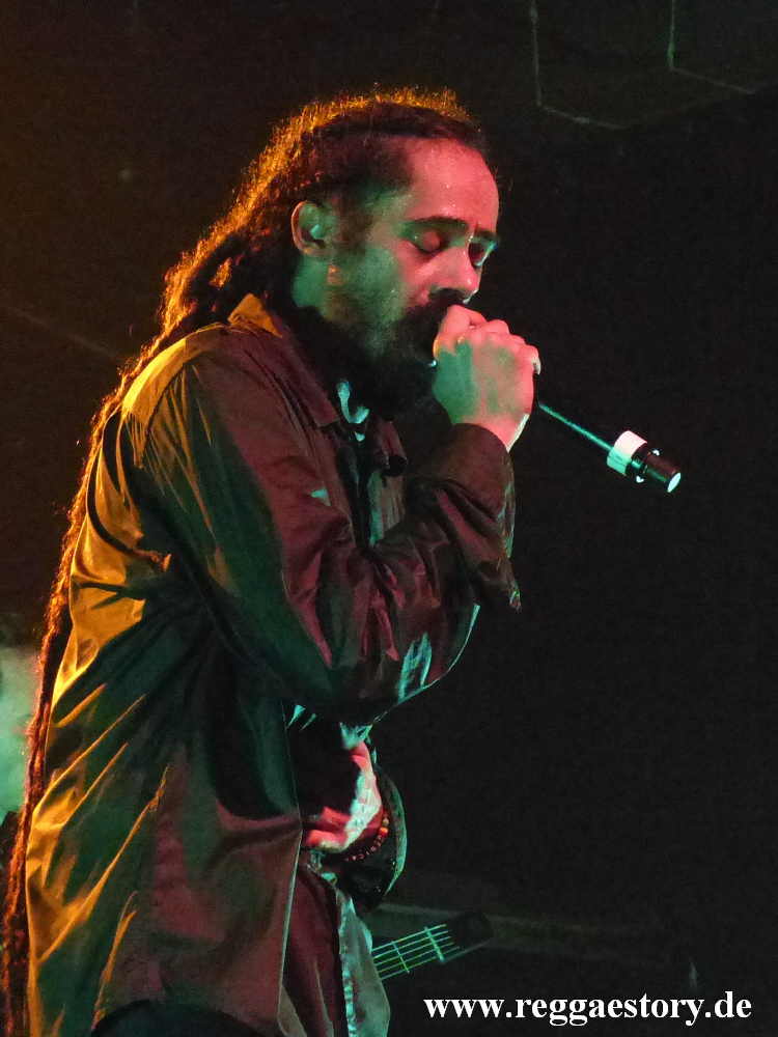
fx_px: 2667
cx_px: 389
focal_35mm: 89
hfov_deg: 16.6
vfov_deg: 22.0
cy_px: 518
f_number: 2.8
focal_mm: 16
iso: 1600
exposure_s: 1/160
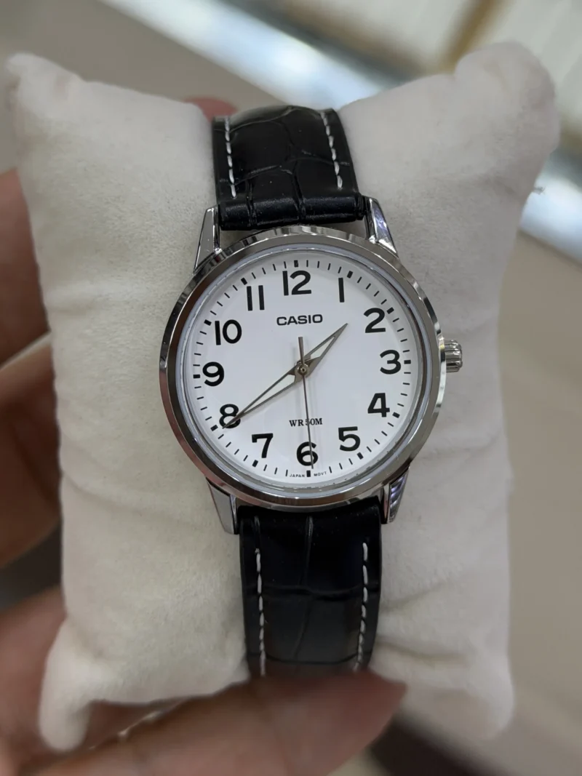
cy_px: 388
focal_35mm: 48
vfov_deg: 39.7
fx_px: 1076
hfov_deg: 30.3
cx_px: 291
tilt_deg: -61.5
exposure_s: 1/652
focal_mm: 6.76
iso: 80
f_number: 1.78
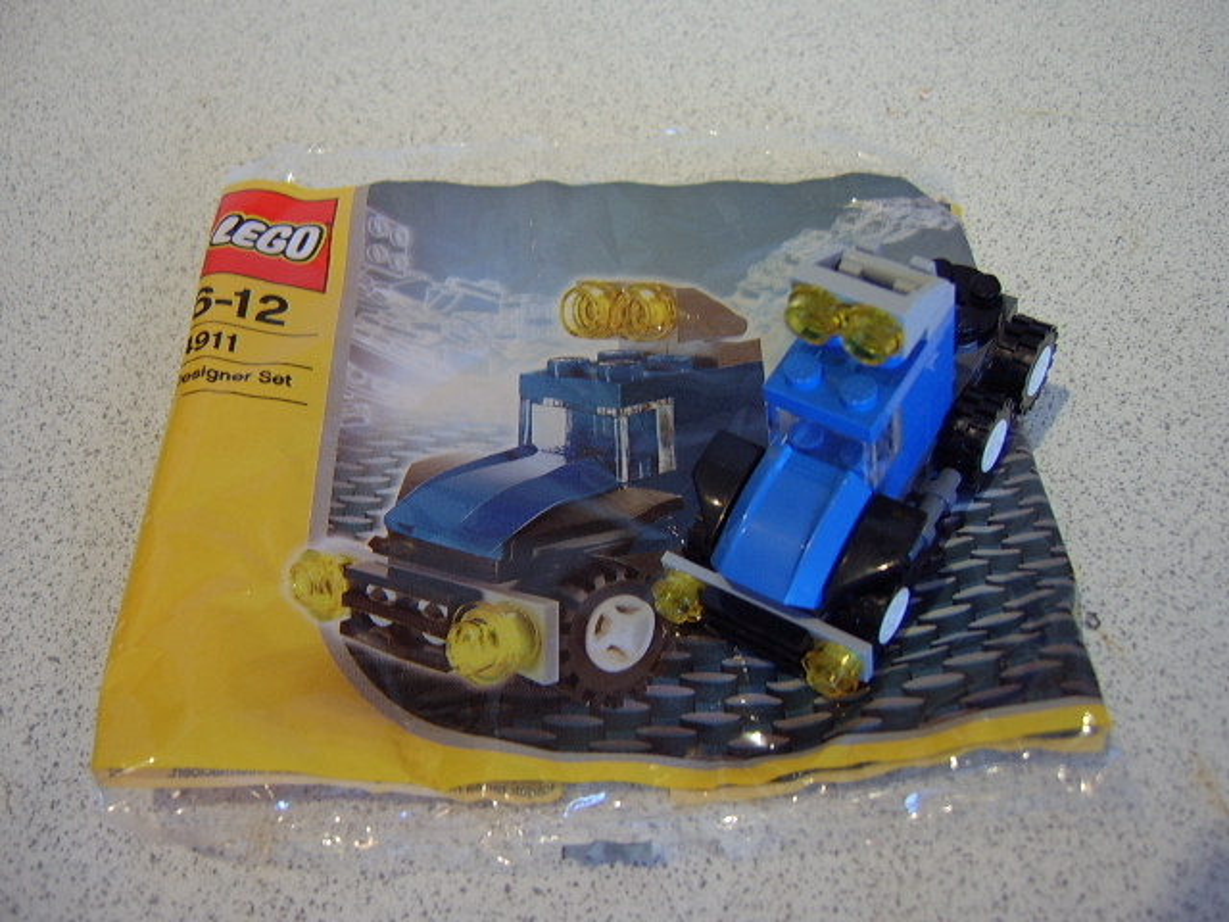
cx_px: 614
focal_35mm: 31
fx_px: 1101
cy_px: 461
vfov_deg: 45.4
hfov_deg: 58.4
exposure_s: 1/27
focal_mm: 8.13
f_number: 2.7
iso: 100
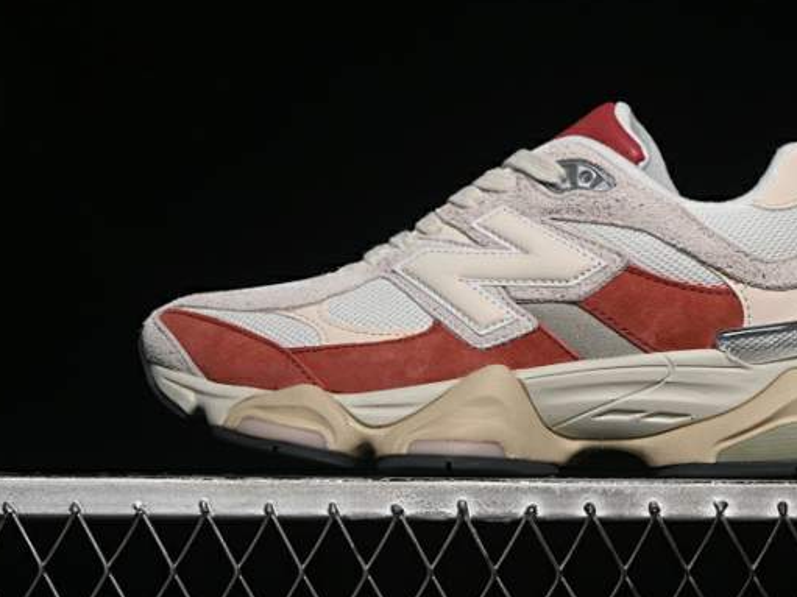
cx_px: 549
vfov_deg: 14.4
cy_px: 245
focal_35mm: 103
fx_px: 2371
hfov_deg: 19.0
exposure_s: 1/80
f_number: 7.1
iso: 160
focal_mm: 50
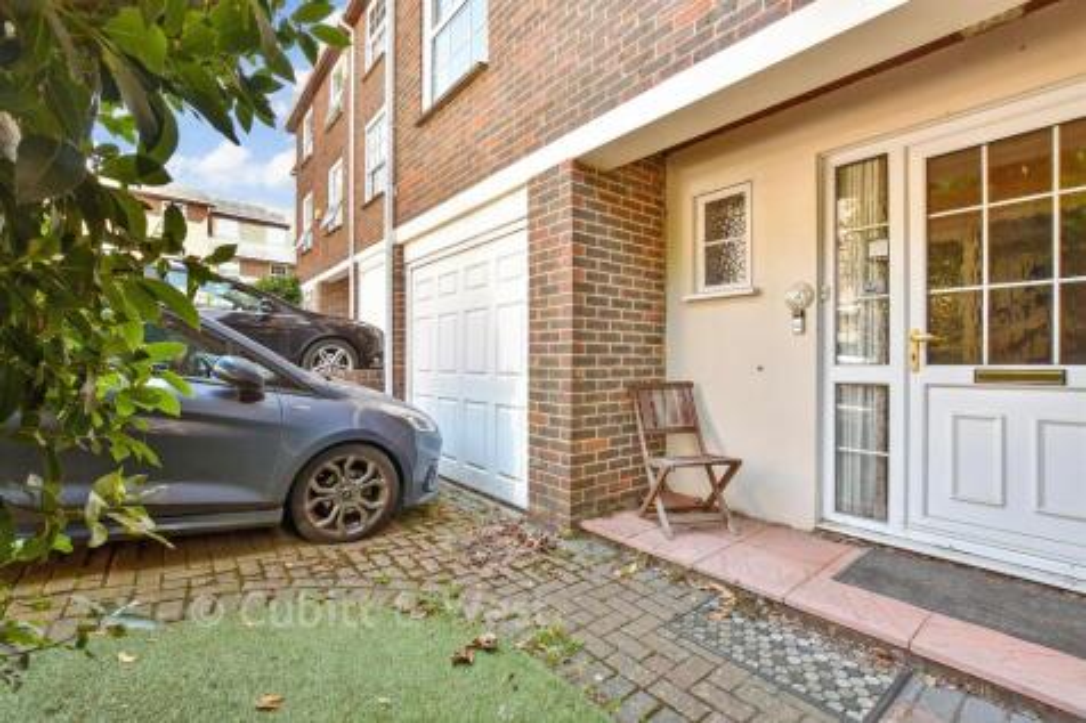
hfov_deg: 100.4
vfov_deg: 77.3
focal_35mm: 15
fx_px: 452
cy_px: 362
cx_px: 543
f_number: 8
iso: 160
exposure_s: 1/20
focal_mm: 10
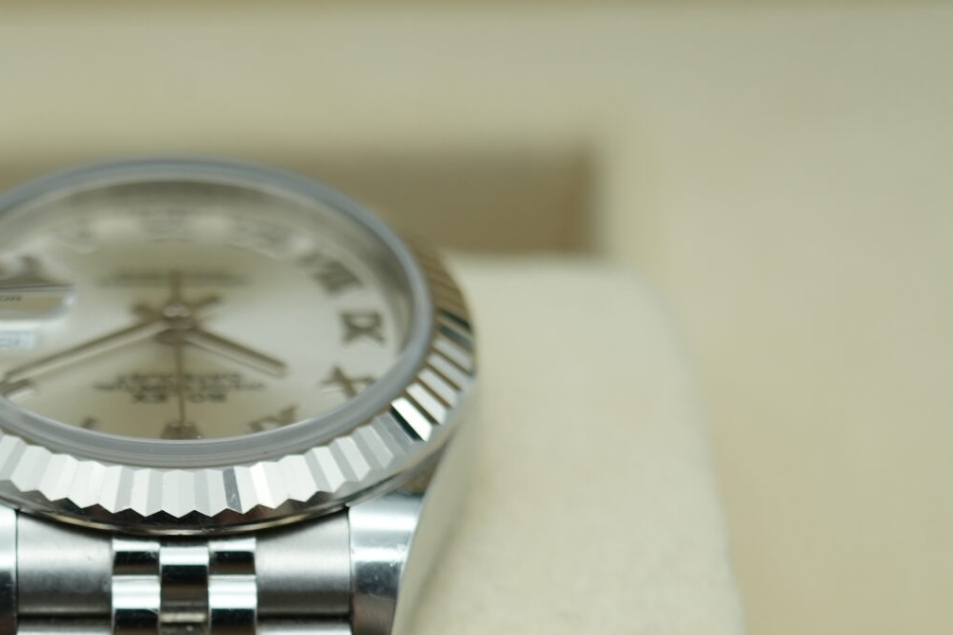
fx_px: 2355
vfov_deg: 14.9
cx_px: 147
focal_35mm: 89
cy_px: 723
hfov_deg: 22.5
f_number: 5
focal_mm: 35
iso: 400
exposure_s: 1/250
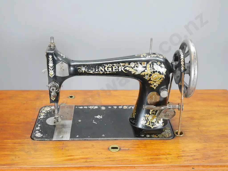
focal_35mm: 50
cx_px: 114
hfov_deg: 38.2
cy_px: 86
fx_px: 329
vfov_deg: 29.1
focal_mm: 25
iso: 3200
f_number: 5.5
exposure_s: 1/60
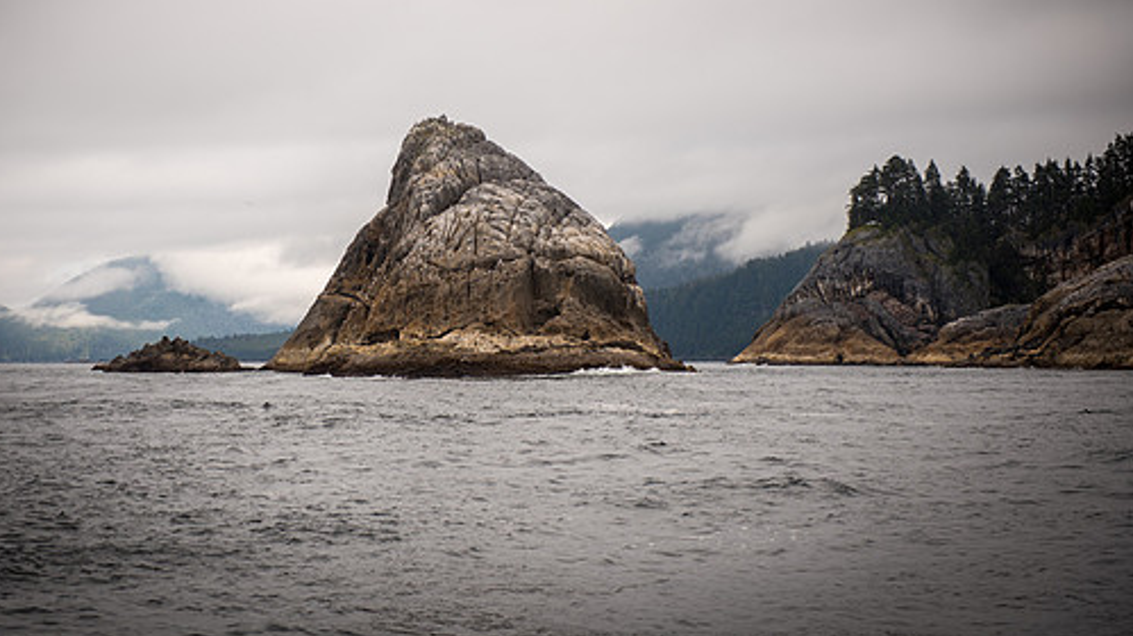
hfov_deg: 22.9
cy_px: 225
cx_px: 461
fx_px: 2792
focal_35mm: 93
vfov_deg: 13.0
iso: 100
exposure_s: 1/1000
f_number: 2.8
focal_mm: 70
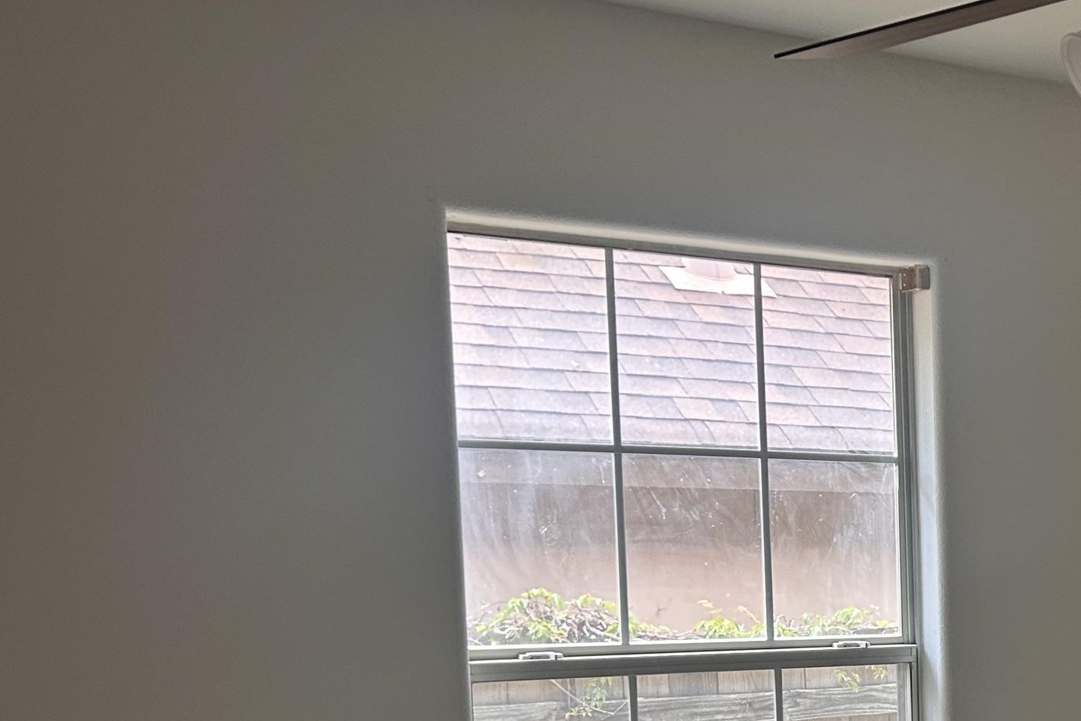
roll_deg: +0.8
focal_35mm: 60
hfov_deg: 30.3
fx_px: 1801
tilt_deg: -5.6
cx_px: 1157
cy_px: 755
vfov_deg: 21.6
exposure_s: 1/120
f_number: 1.5
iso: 100
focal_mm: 5.7
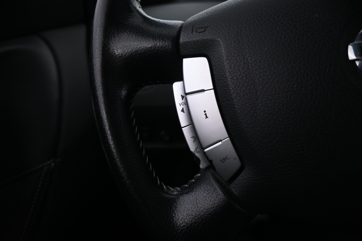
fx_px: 241
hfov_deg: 73.7
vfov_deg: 53.1
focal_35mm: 24
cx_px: 181
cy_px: 120
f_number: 3.5
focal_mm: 16
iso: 800
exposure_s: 1/25
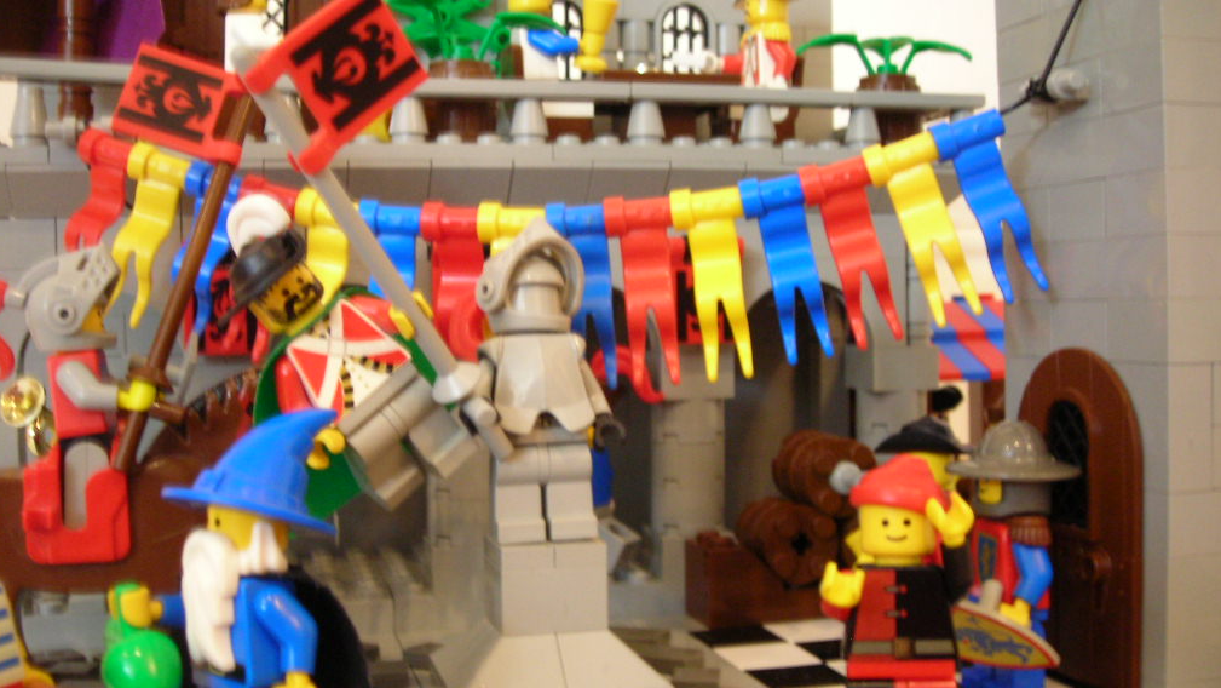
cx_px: 605
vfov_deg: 28.4
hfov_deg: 48.3
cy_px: 349
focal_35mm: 42
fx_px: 1360
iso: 171
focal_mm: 6.3
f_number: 3.2
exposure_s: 1/4.1
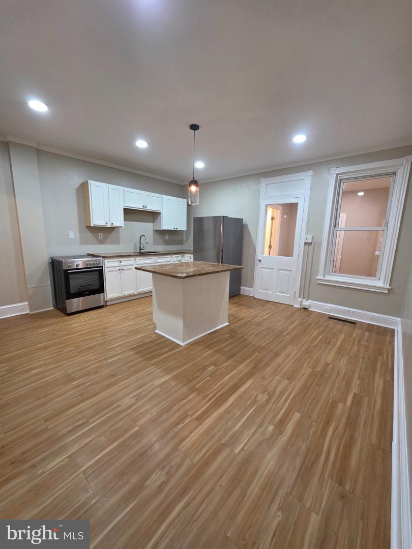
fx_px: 206
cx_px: 206
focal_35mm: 13
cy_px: 274
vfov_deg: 106.2
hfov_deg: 89.9
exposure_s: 1/60
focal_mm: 2.2
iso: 160
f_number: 1.9
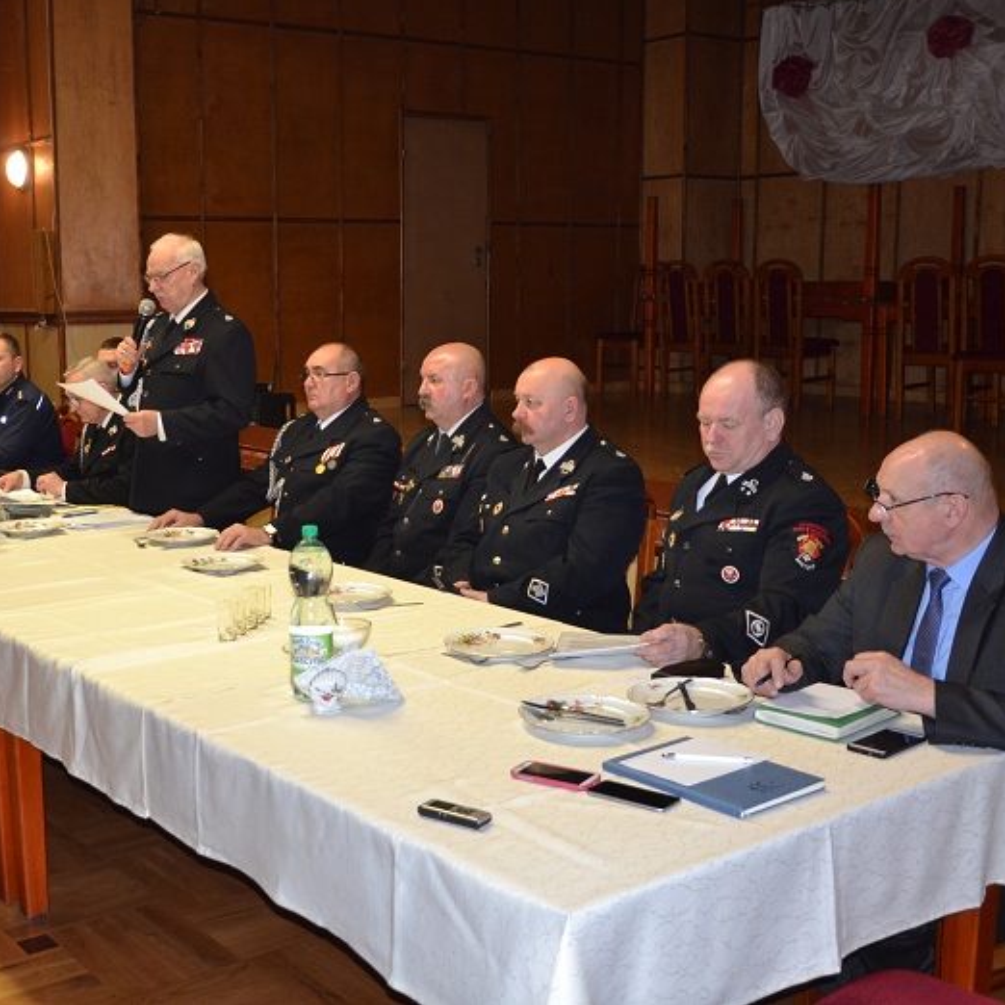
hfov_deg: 38.7
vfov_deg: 39.2
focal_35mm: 43
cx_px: 331
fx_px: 1412
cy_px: 494
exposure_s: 1/60
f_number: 3.8
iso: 900
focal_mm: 22
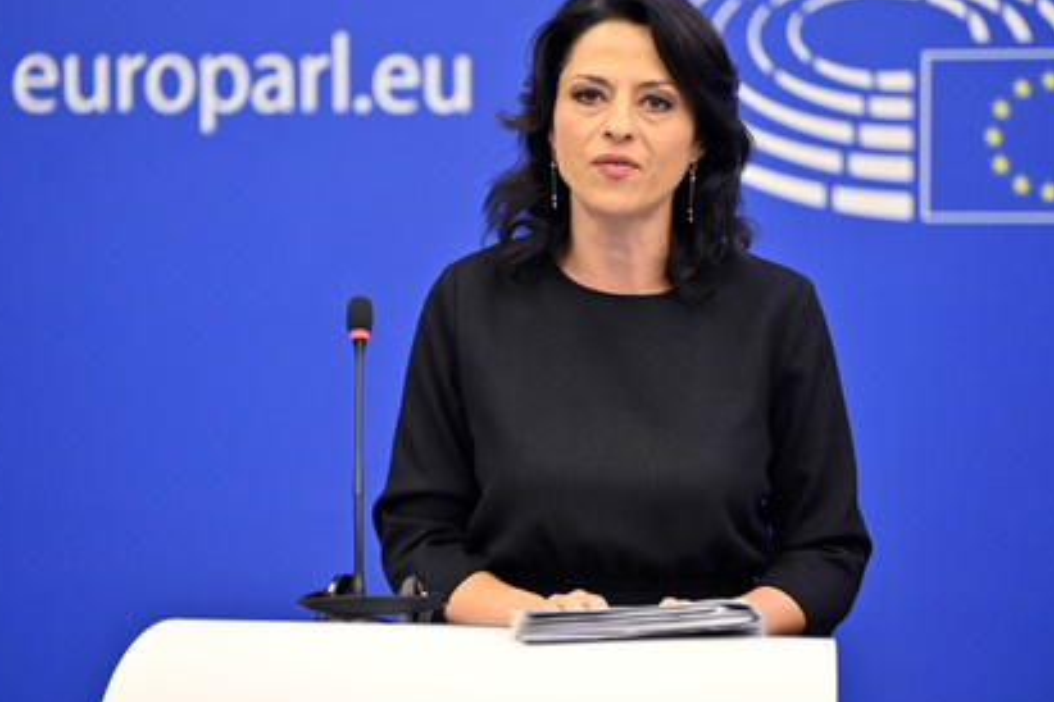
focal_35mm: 170
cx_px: 540
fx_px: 4977
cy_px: 341
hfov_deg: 12.1
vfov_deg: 8.1
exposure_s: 1/800
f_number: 2.8
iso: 5000
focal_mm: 155
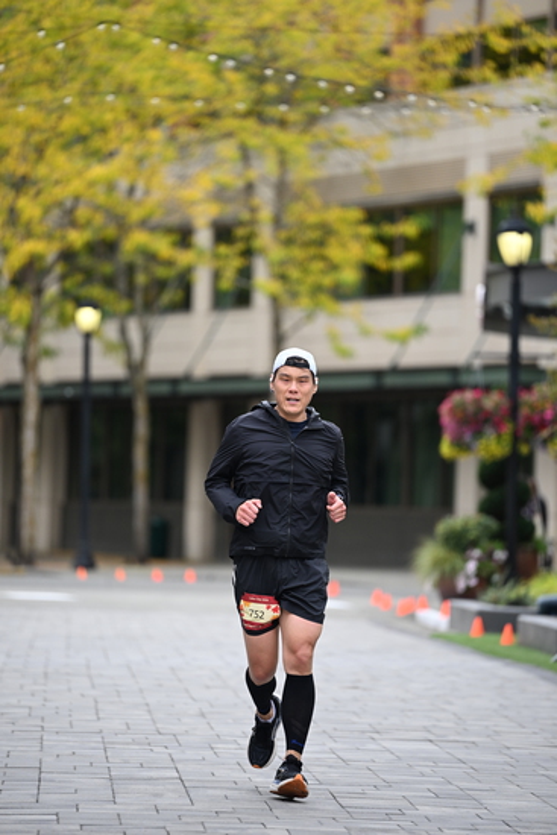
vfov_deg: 10.5
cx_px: 278
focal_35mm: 195
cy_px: 418
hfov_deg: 7.0
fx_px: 4522
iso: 640
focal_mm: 195
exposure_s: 1/2500
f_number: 2.8
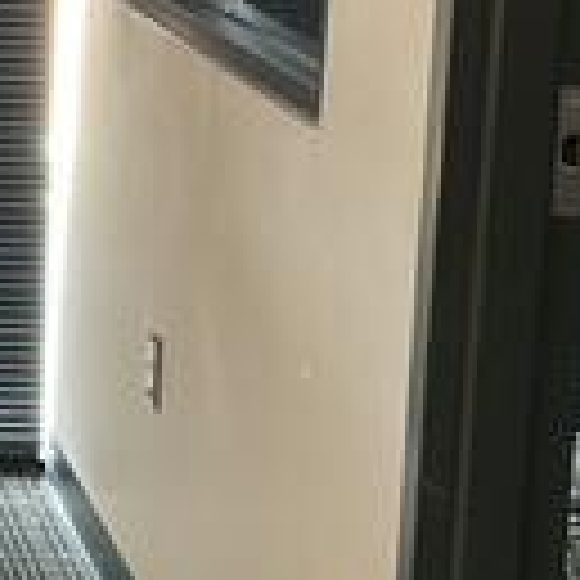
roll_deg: -1.5
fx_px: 2407
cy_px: -18
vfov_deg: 13.5
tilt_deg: -8.0
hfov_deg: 12.9
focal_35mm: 127
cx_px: -315
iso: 250
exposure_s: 1/40
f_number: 1.8
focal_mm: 3
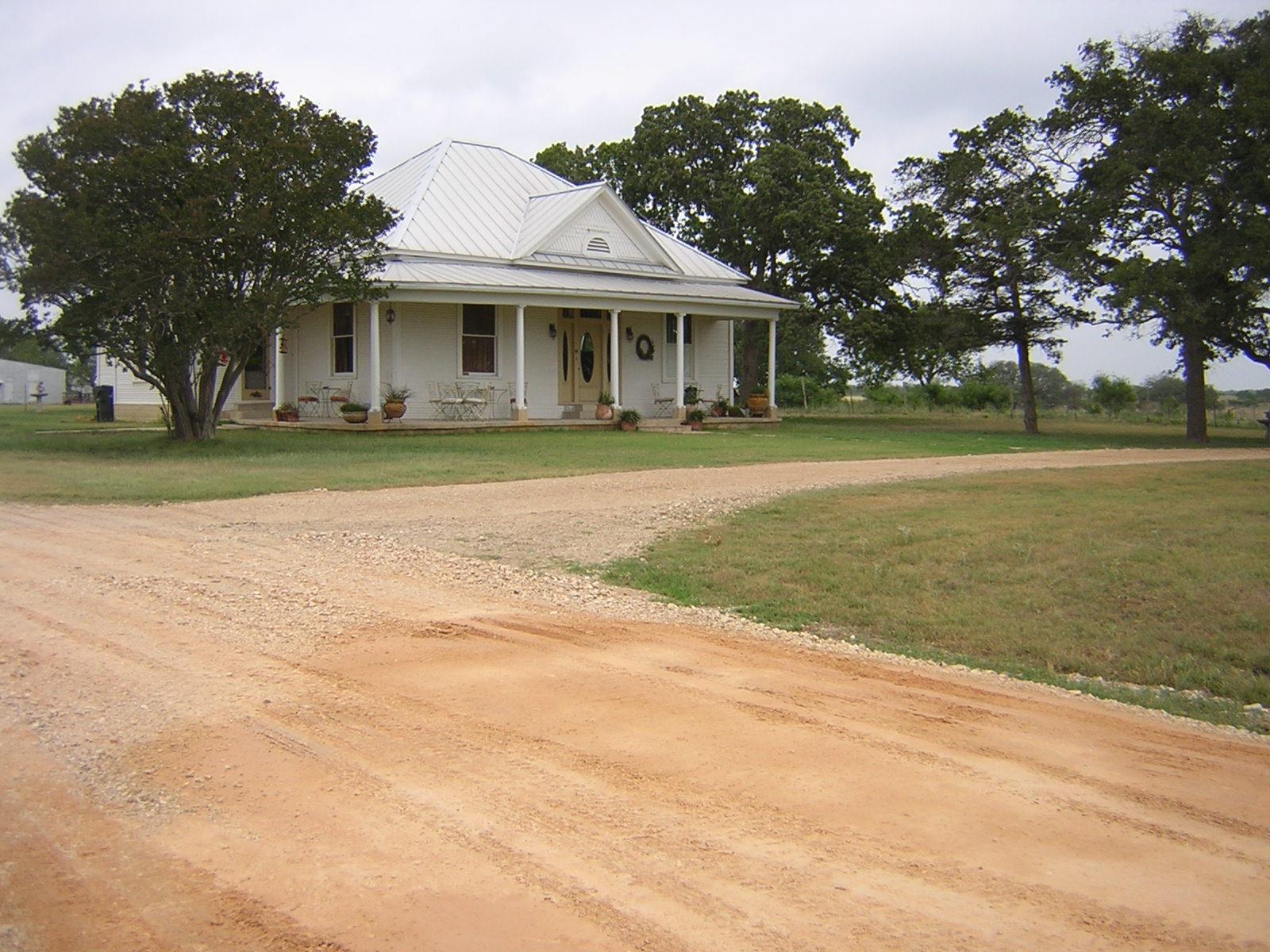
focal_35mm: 36
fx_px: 1321
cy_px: 476
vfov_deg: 39.7
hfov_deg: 51.4
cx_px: 635
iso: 100
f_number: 2.6
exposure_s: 1/456
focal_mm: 4.7
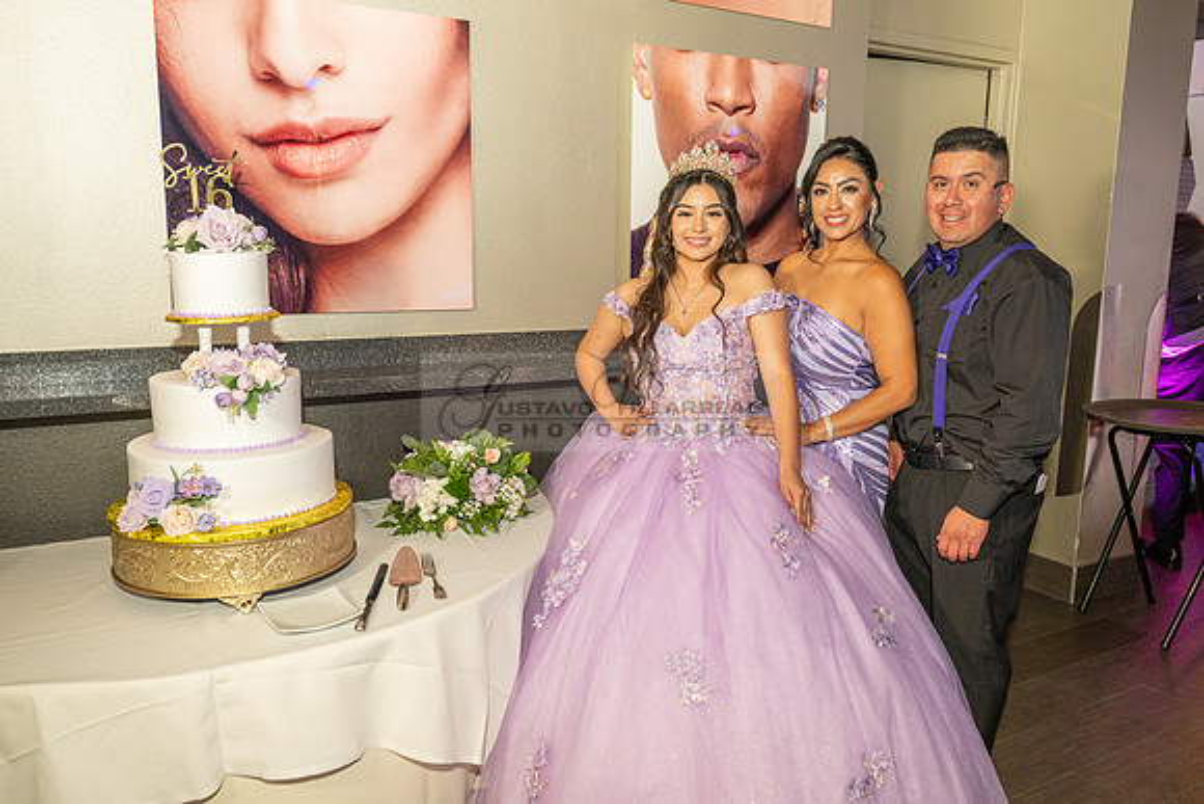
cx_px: 602
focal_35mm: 28
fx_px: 937
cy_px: 402
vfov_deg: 46.4
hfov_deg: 65.5
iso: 1000
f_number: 4
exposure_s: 1/125
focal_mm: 28
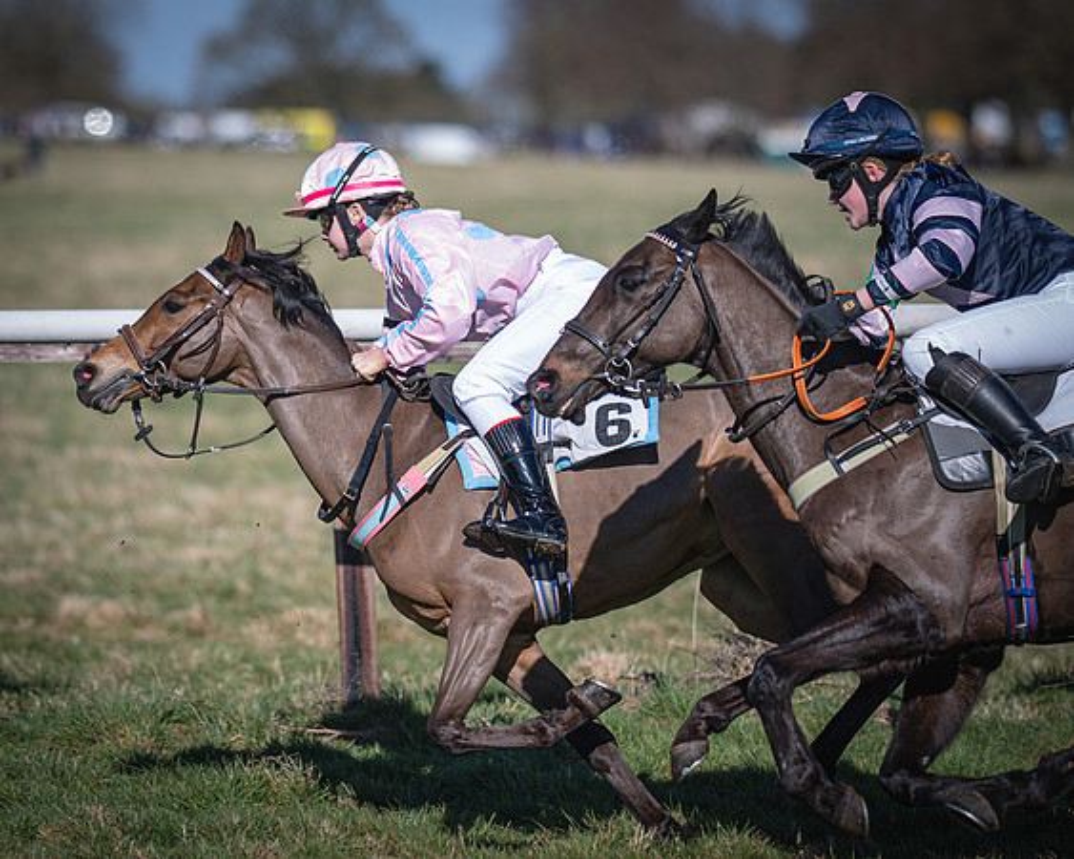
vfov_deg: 6.0
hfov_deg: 7.5
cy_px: 393
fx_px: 8196
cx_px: 369
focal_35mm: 258
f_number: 1.8
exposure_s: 1/4000
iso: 50
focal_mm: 135
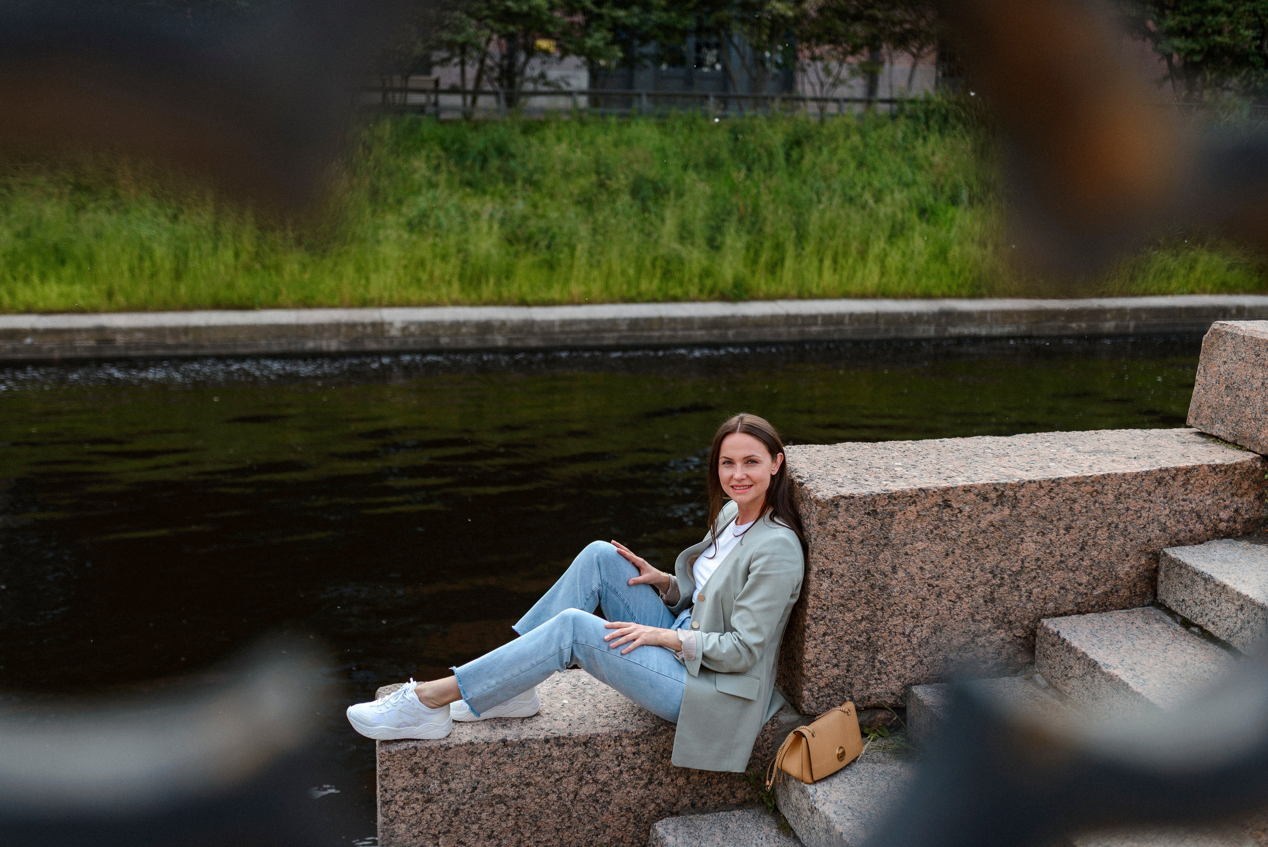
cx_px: 634
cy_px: 424
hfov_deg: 54.0
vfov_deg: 37.5
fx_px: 1245
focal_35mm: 35
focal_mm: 35
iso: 100
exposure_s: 1/1600
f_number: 2.2
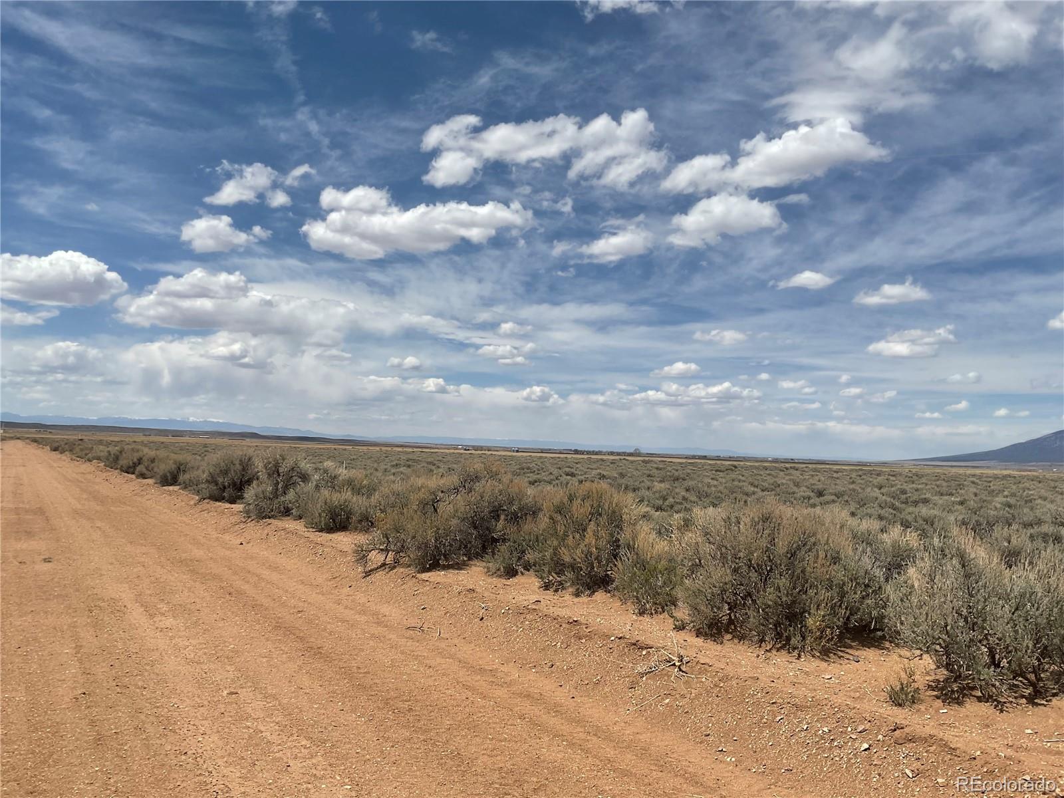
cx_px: 532
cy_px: 399
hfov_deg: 61.7
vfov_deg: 48.2
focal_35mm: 29
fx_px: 891
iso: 16
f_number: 1.8
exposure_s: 1/4065
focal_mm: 3
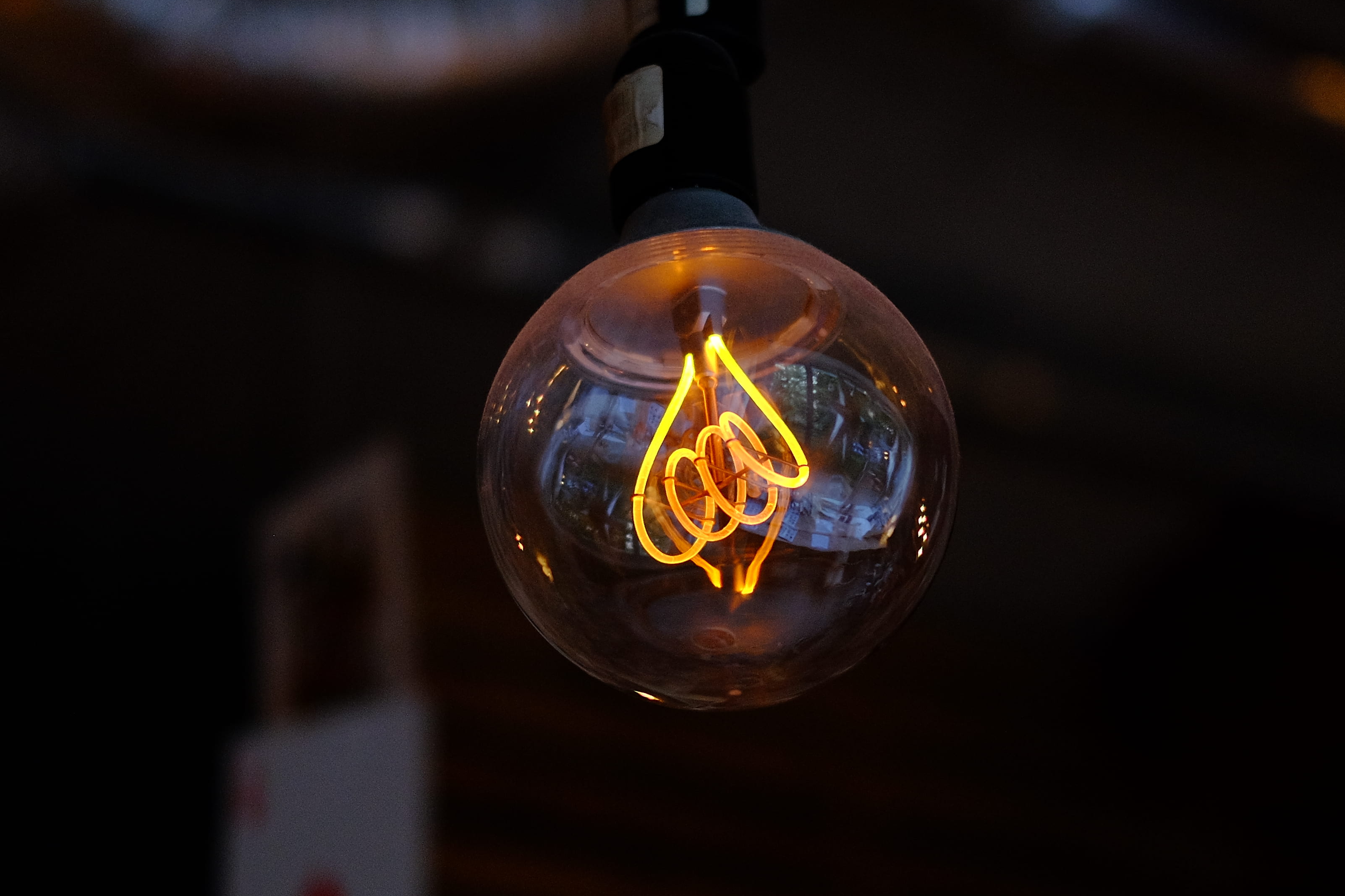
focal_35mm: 81
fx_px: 3026
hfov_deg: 25.1
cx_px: 705
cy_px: 464
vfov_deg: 16.9
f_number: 1.4
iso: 800
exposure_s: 1/500
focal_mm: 35
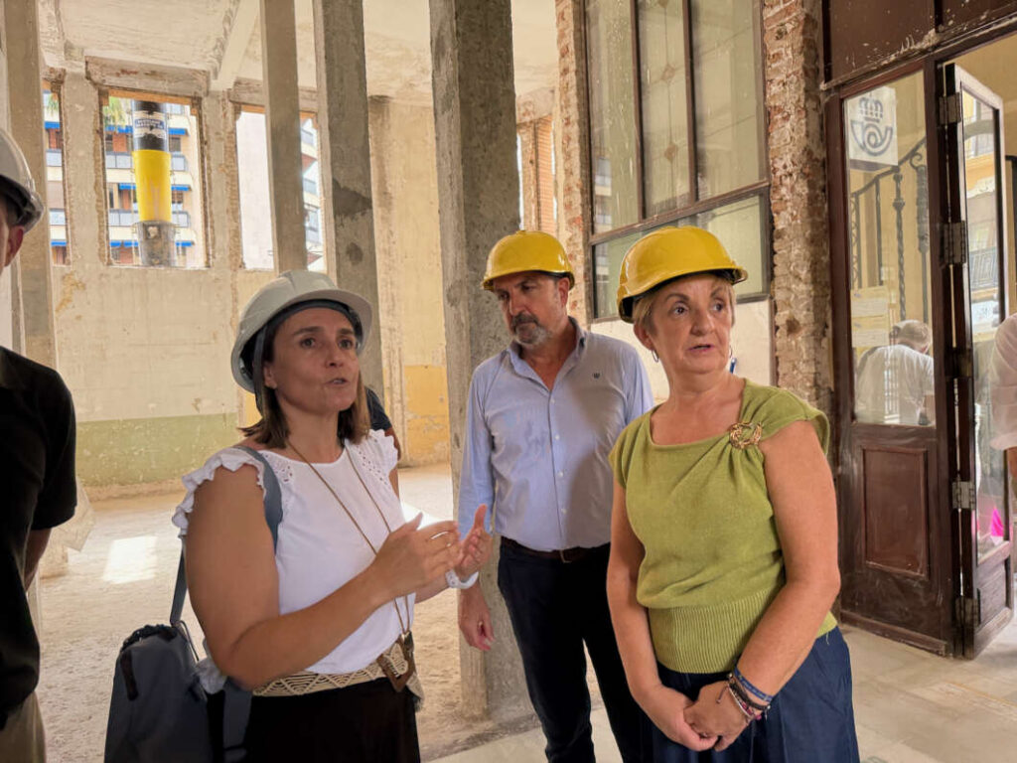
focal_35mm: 24
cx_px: 508
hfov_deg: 71.6
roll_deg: +0.7
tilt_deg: -4.7
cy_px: 382
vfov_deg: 56.8
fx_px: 705
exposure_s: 1/121
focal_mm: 6.76
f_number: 1.78
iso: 100
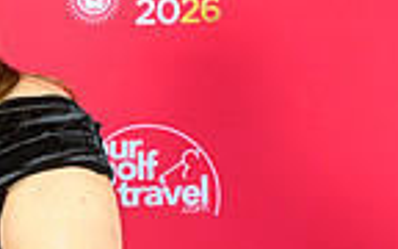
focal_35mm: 163
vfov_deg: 8.0
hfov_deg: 12.2
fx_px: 1768
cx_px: -202
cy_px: 227
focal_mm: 37
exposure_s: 1/160
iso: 250
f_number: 5.6
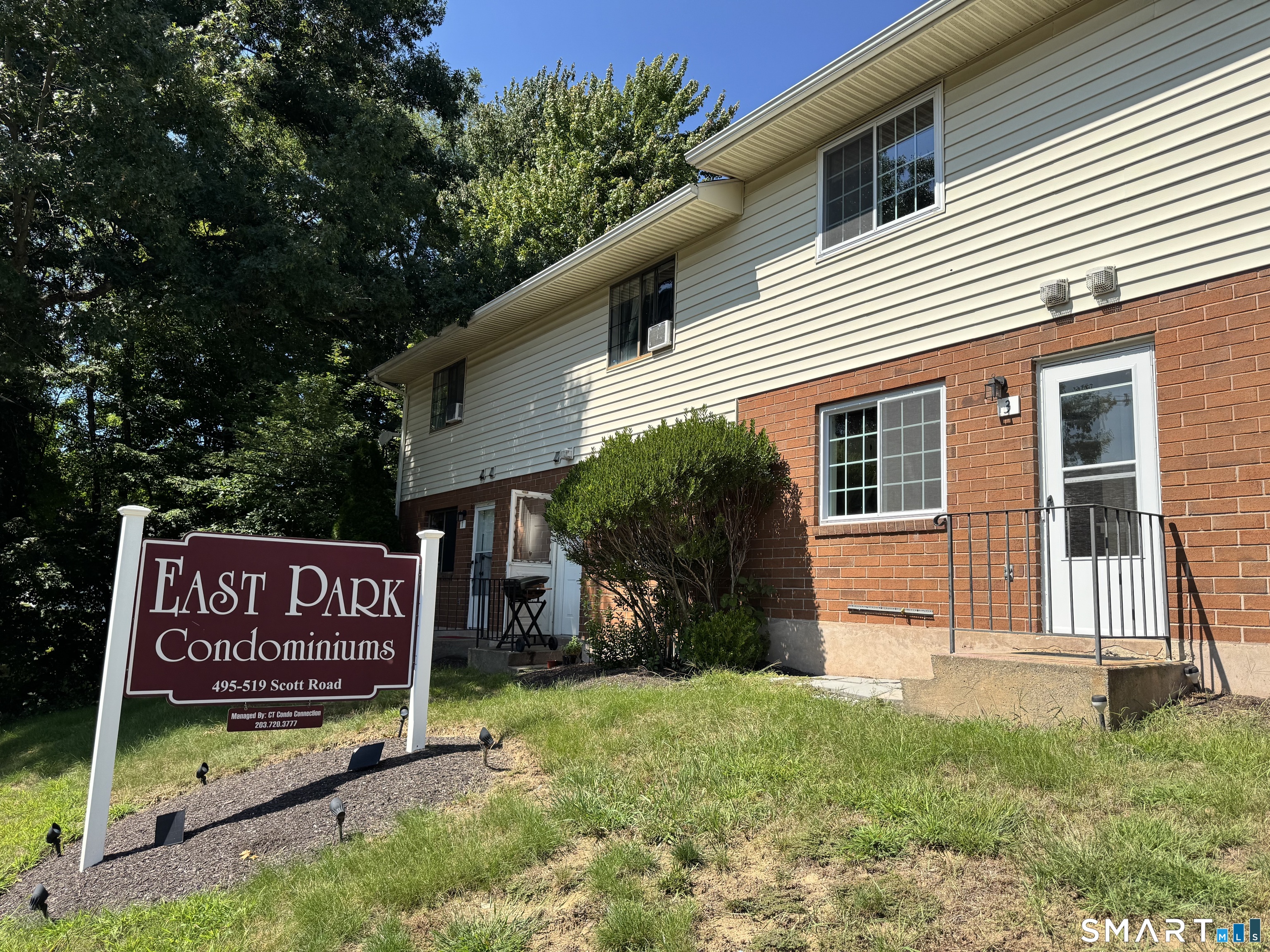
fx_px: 881
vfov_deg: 56.8
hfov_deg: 71.6
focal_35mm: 24
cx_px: 635
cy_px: 476
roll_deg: -2.4
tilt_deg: +6.9
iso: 80
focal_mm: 6.76
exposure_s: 1/2959
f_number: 1.78
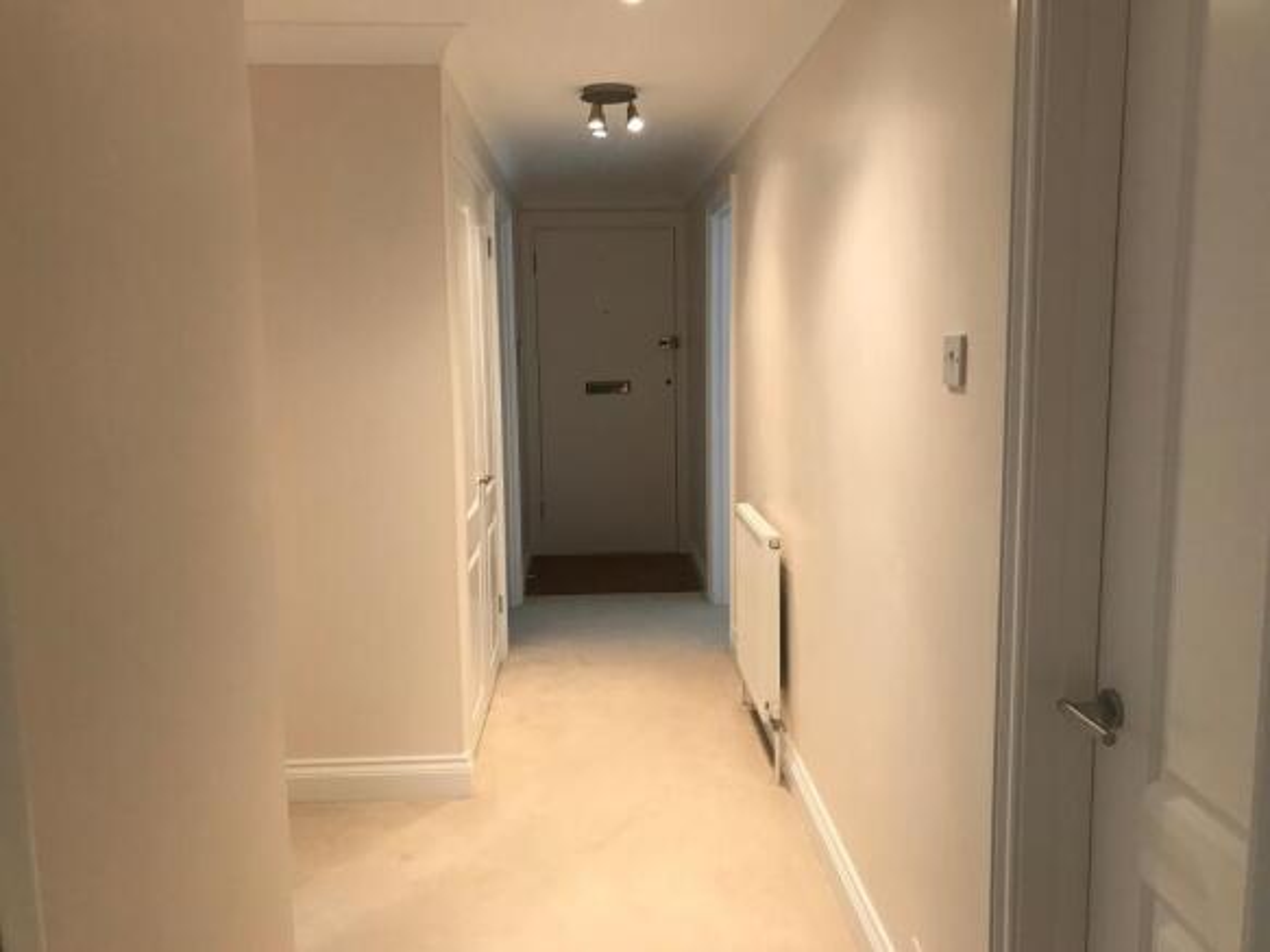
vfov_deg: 49.7
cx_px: 635
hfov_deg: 63.5
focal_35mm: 28
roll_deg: +0.8
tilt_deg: -7.6
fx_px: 1027
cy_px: 476
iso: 32
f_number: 1.8
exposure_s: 1/25
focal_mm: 3.99
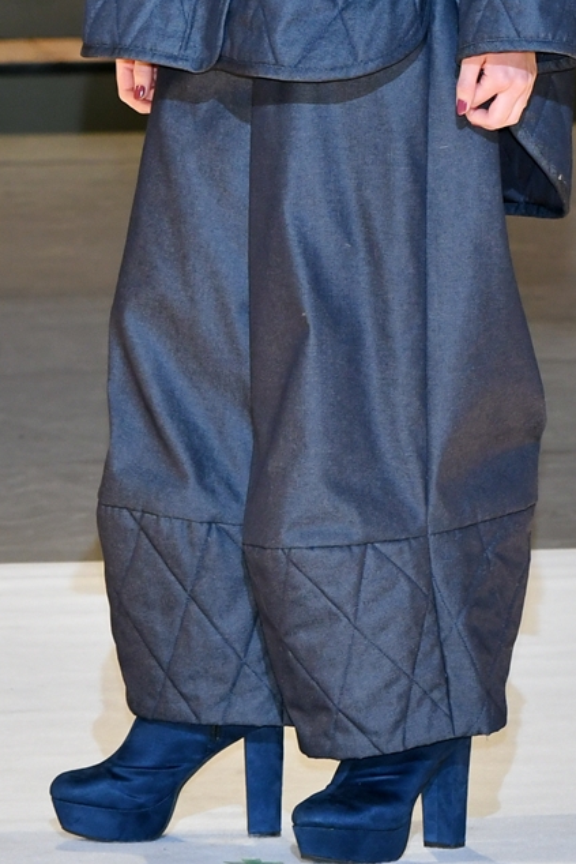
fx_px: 13072
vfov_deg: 3.8
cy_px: -169
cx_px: 244
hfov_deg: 2.5
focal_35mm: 545
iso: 800
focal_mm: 120
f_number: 5.6
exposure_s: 1/250
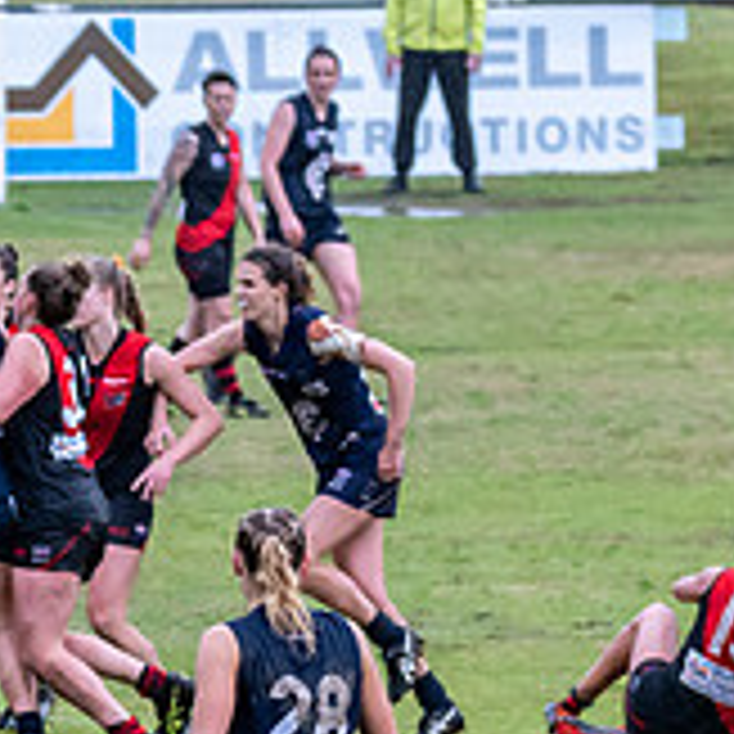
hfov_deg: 1.7
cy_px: 658
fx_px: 24493
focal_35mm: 1021
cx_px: 304
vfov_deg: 1.7
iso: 1250
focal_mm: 210
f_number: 7.1
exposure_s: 1/800
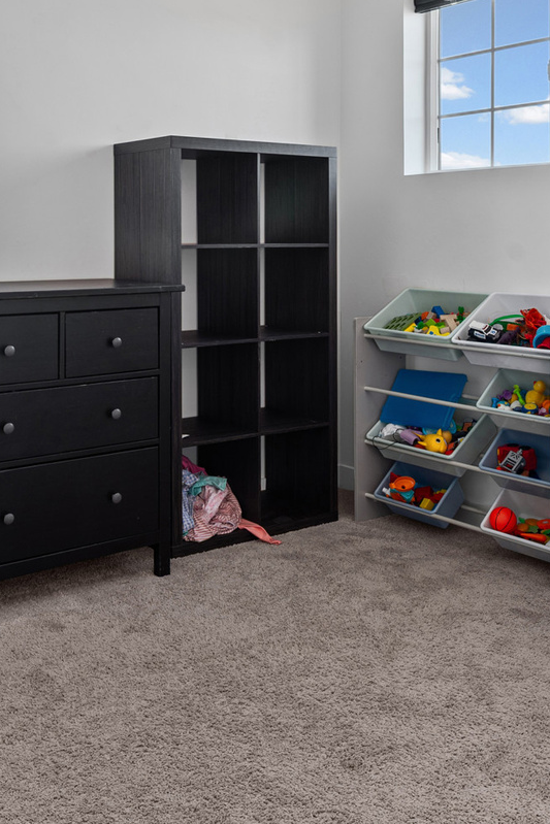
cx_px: 183
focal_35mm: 41
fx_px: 939
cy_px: 272
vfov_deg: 46.6
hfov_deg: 32.4
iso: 100
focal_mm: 16
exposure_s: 1/3
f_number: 9
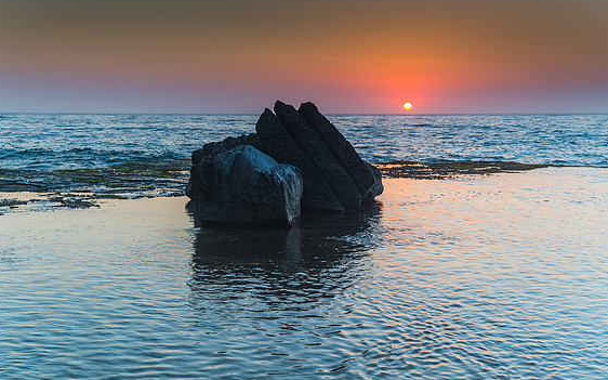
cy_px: 186
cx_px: 298
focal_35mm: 49
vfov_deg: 26.3
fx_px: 812
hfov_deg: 41.1
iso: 50
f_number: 3.5
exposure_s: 1/25
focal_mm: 31
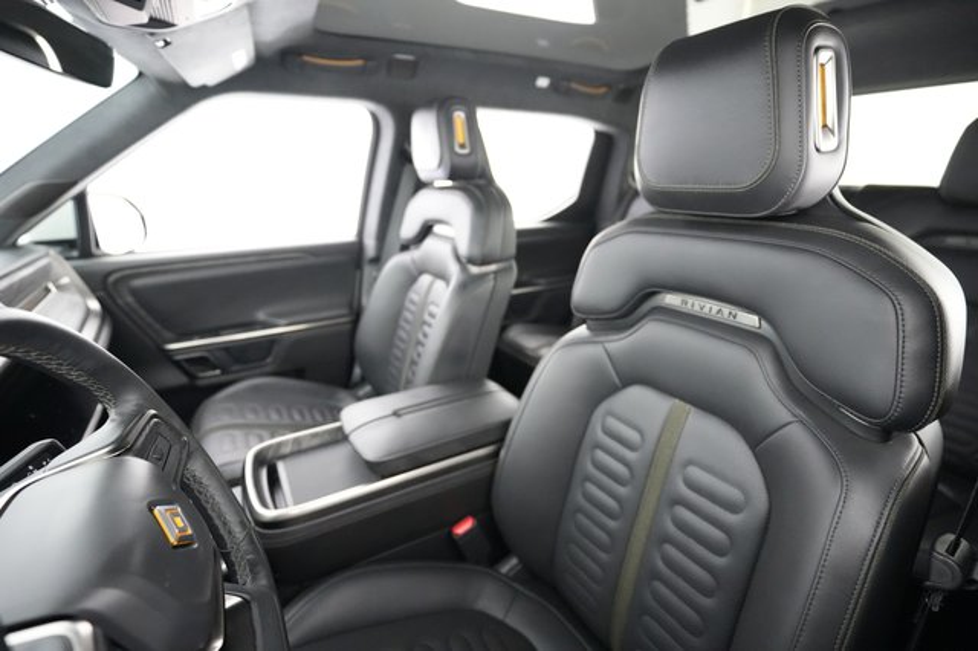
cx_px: 489
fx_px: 462
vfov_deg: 70.4
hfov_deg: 93.3
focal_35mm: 17
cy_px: 326
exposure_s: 1/30
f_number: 2.8
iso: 12800
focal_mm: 17
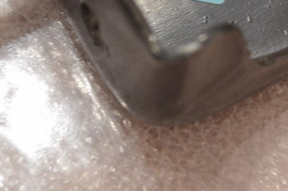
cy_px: -30
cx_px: 190
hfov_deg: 16.5
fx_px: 992
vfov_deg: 10.9
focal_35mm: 124
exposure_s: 1/10
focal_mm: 24
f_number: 4
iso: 800
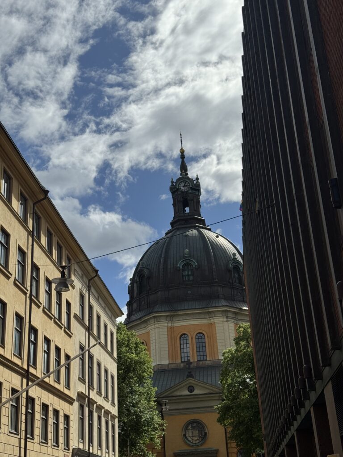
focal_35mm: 48
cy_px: 228
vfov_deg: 39.7
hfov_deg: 30.3
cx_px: 172
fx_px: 634
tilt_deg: +23.7
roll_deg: +3.9
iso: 64
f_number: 1.78
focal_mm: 6.76
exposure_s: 1/15385
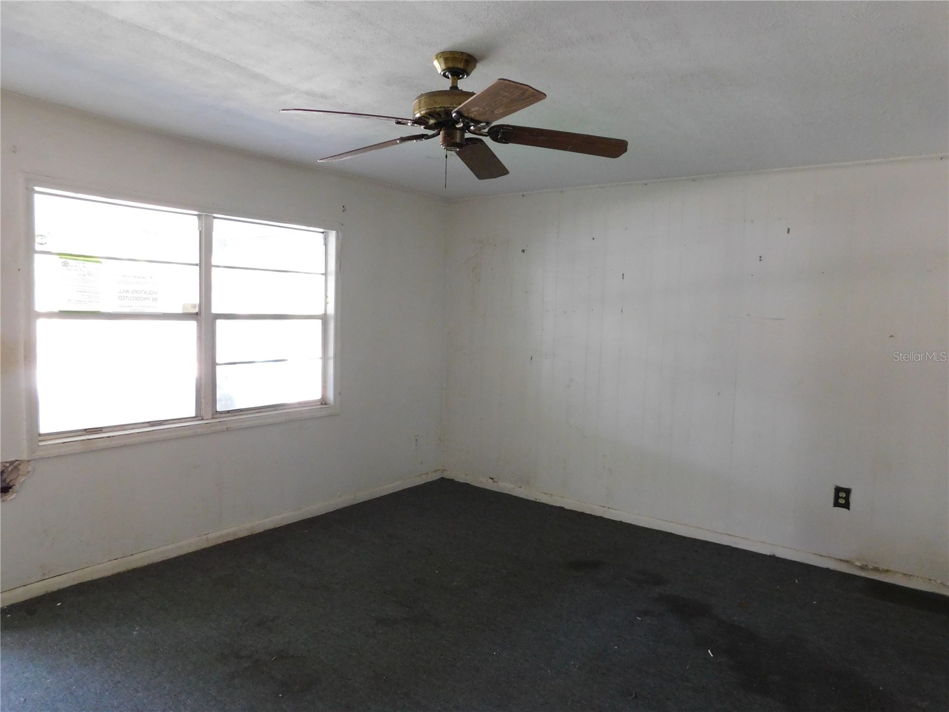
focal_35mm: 23
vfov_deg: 58.9
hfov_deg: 73.9
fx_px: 631
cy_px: 356
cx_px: 474
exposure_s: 1/13
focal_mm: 4
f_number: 3
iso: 400
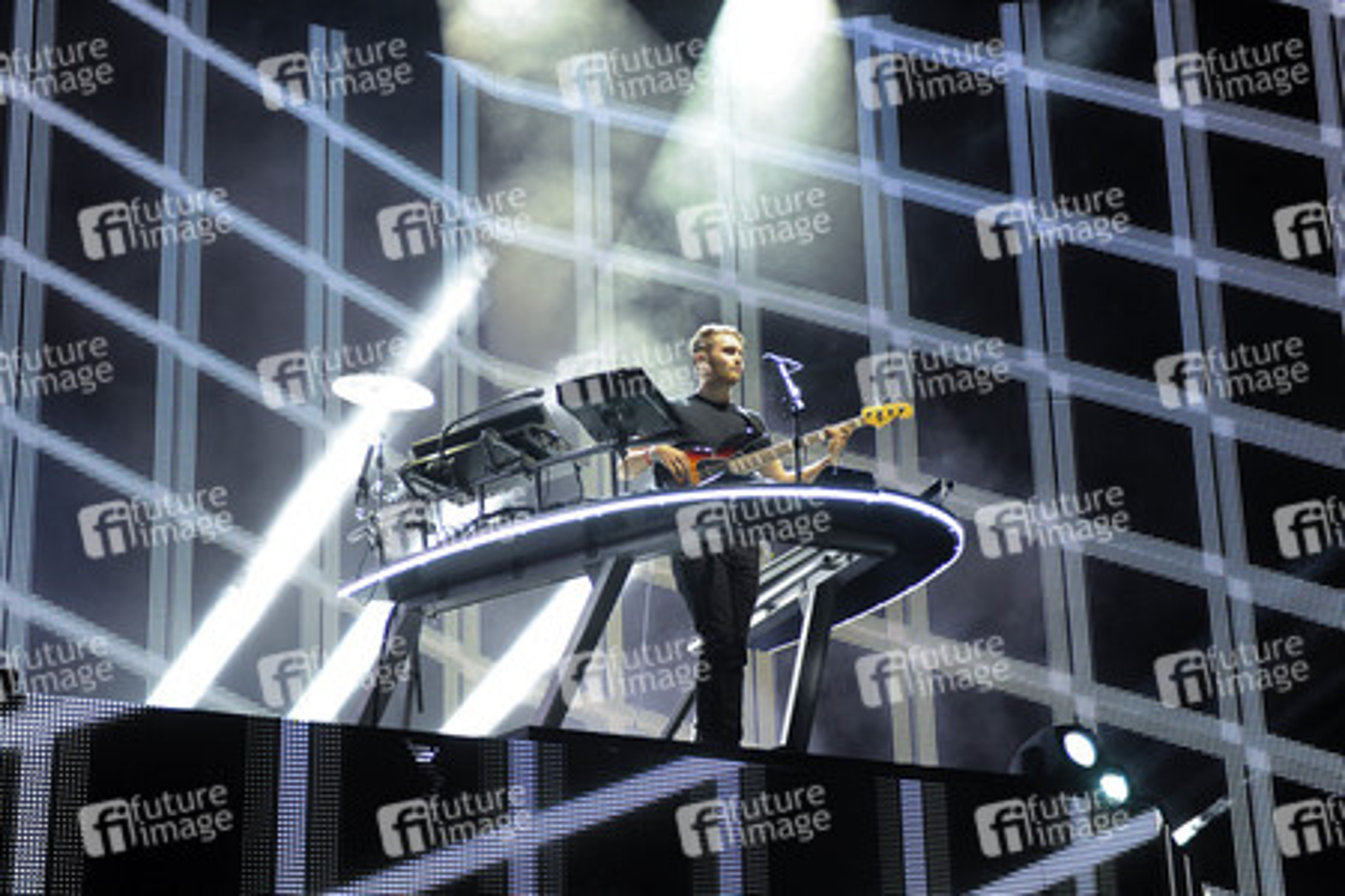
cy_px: 448
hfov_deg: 28.8
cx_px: 672
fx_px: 2615
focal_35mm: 70
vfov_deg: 19.5
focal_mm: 70
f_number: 2.8
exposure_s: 1/160
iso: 1600
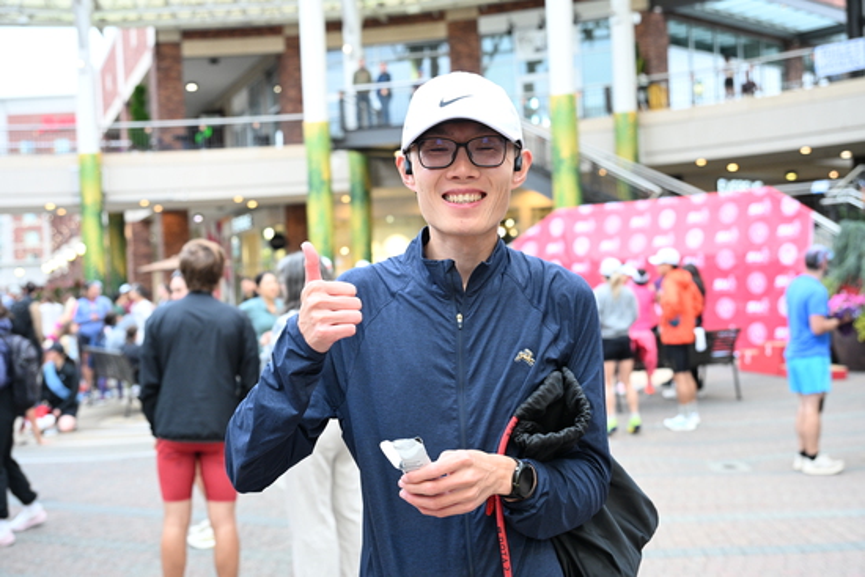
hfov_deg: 44.5
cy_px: 288
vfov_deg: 30.5
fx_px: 1057
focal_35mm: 44
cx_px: 432
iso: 2000
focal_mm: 44
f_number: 4
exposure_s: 1/200
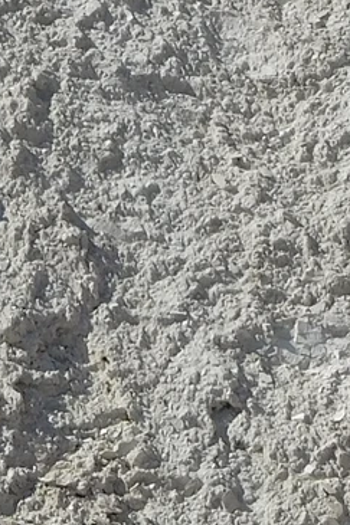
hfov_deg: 3.7
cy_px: 462
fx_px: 5415
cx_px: 16
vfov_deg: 5.6
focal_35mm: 371
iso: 125
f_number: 4.4
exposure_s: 1/1250
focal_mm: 11.1
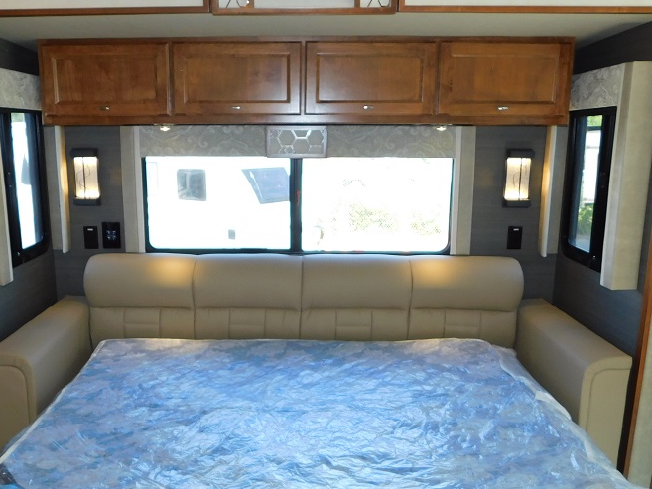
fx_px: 659
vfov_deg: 40.6
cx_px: 284
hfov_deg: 52.5
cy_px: 288
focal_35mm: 35
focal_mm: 4
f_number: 3
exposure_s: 1/50
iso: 125
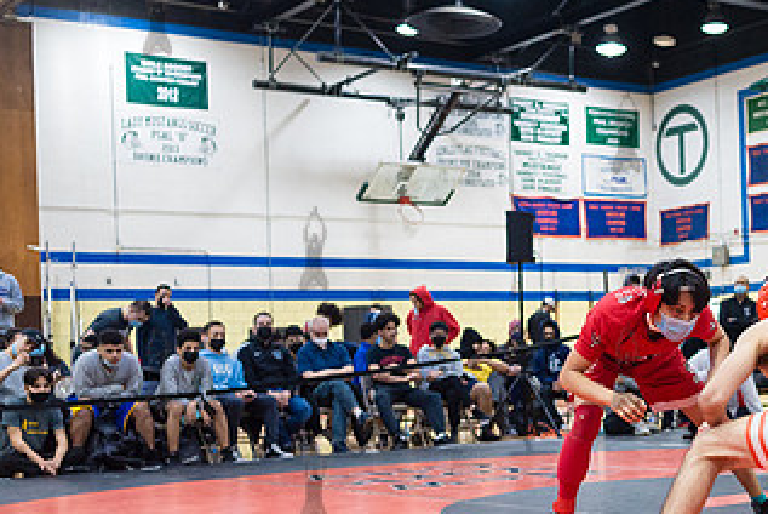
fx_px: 1367
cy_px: 365
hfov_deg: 30.6
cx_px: 625
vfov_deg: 21.2
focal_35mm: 64
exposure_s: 1/400
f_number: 3.5
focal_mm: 35
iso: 4000
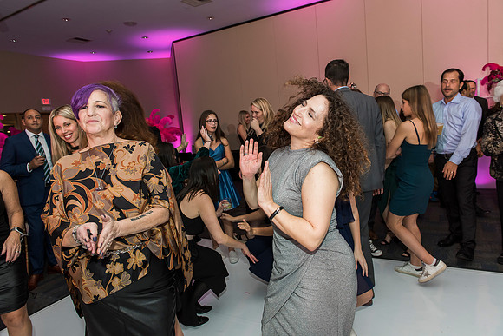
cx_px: 252
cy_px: 168
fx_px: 335
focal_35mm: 24
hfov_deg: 73.7
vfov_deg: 53.2
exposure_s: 1/100
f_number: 4.5
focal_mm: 24
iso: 1000
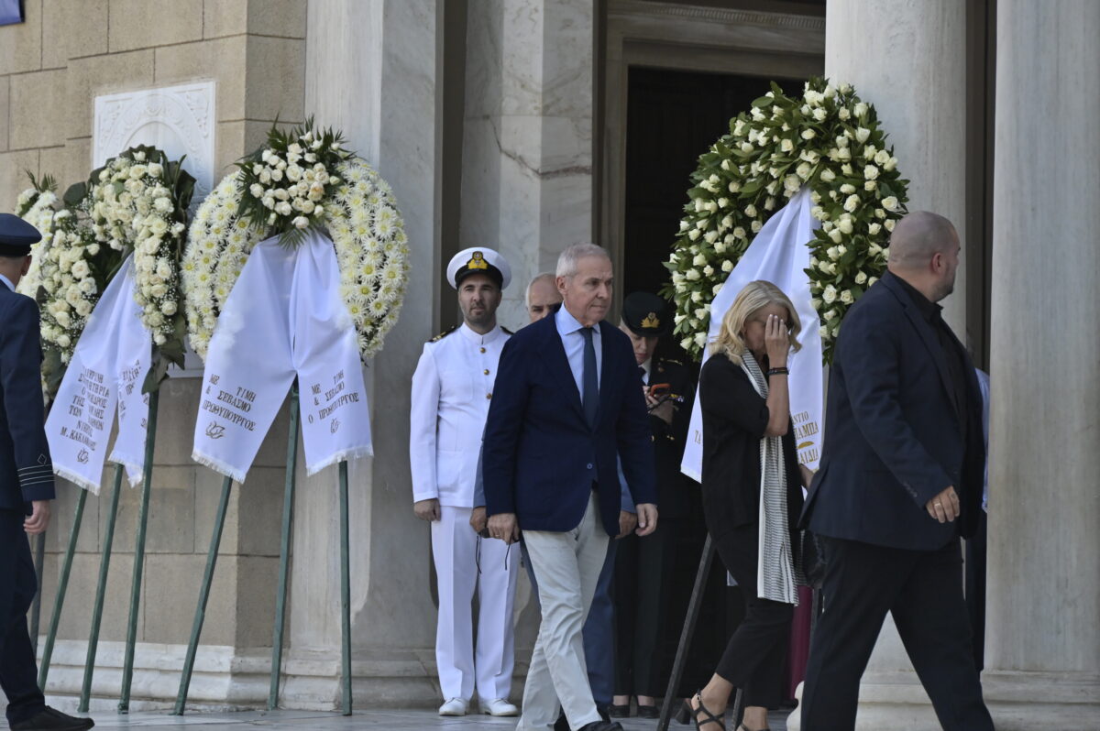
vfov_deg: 8.3
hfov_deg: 12.5
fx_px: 5037
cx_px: 550
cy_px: 366
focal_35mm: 165
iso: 2000
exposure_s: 1/1250
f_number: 8
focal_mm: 165
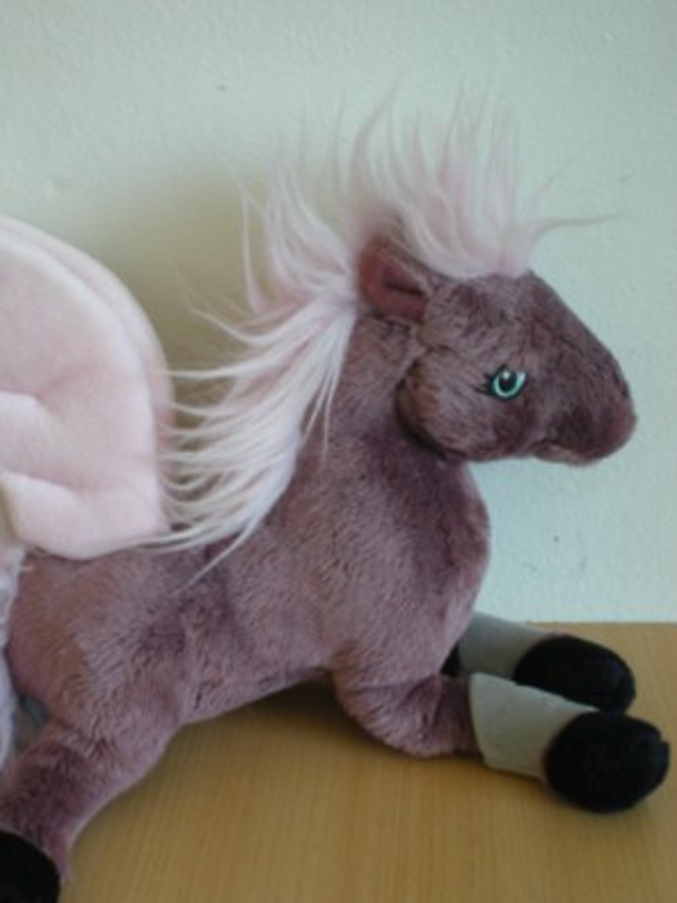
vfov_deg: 38.2
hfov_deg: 28.9
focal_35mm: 50
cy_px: 498
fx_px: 1305
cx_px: 240
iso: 64
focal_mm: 6.3
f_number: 3.1
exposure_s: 1/11.7
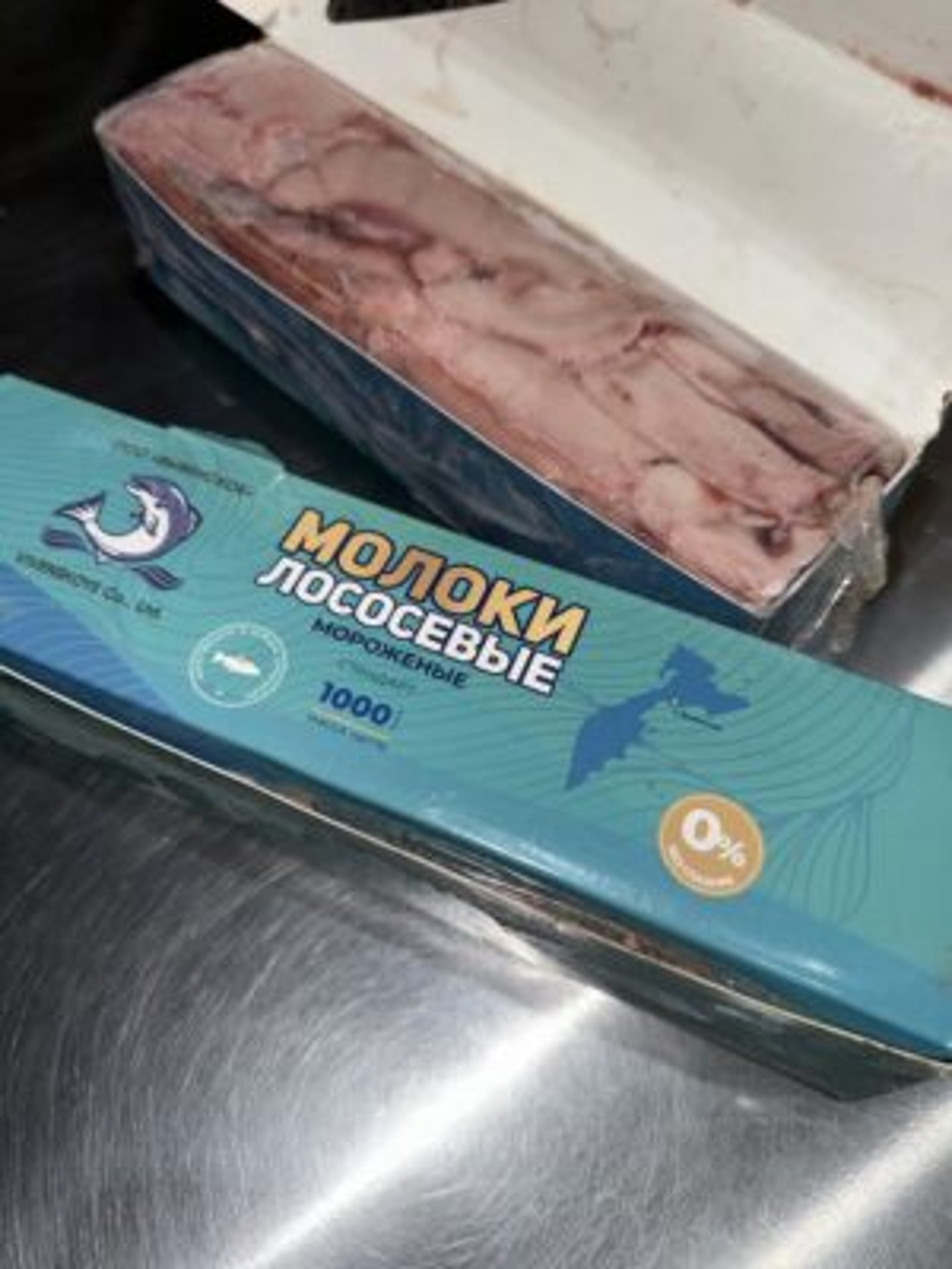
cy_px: 634
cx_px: 476
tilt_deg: -60.2
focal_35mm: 24
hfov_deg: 56.8
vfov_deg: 71.6
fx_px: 880
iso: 64
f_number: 1.78
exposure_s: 1/52
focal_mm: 6.76
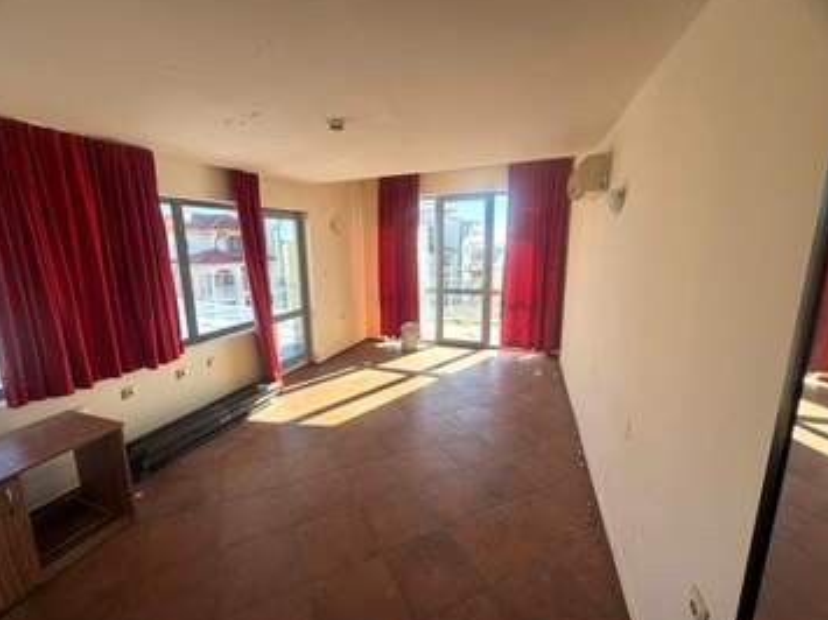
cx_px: 397
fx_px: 359
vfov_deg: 81.7
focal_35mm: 15
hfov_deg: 98.1
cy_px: 316
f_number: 2.2
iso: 40
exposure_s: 1/137
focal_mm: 2.22
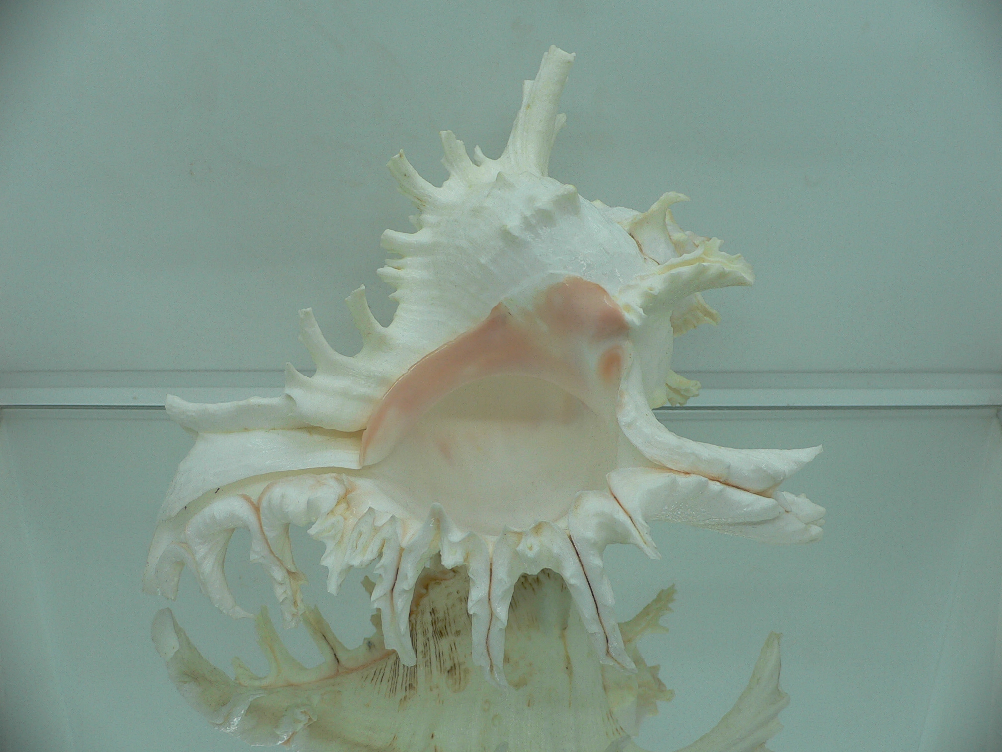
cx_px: 501
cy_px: 376
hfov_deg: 52.6
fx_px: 1013
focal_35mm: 35
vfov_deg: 40.7
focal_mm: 4.6
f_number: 2.8
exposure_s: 1/80
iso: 80
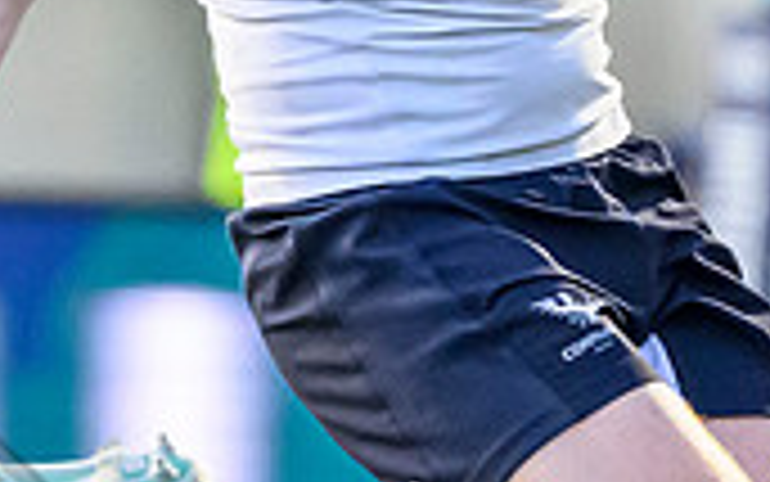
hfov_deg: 0.7
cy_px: 1487
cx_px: 97
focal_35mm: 3140
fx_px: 65915
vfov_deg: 0.4
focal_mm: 400
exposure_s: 1/1600
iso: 4000
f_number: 3.5
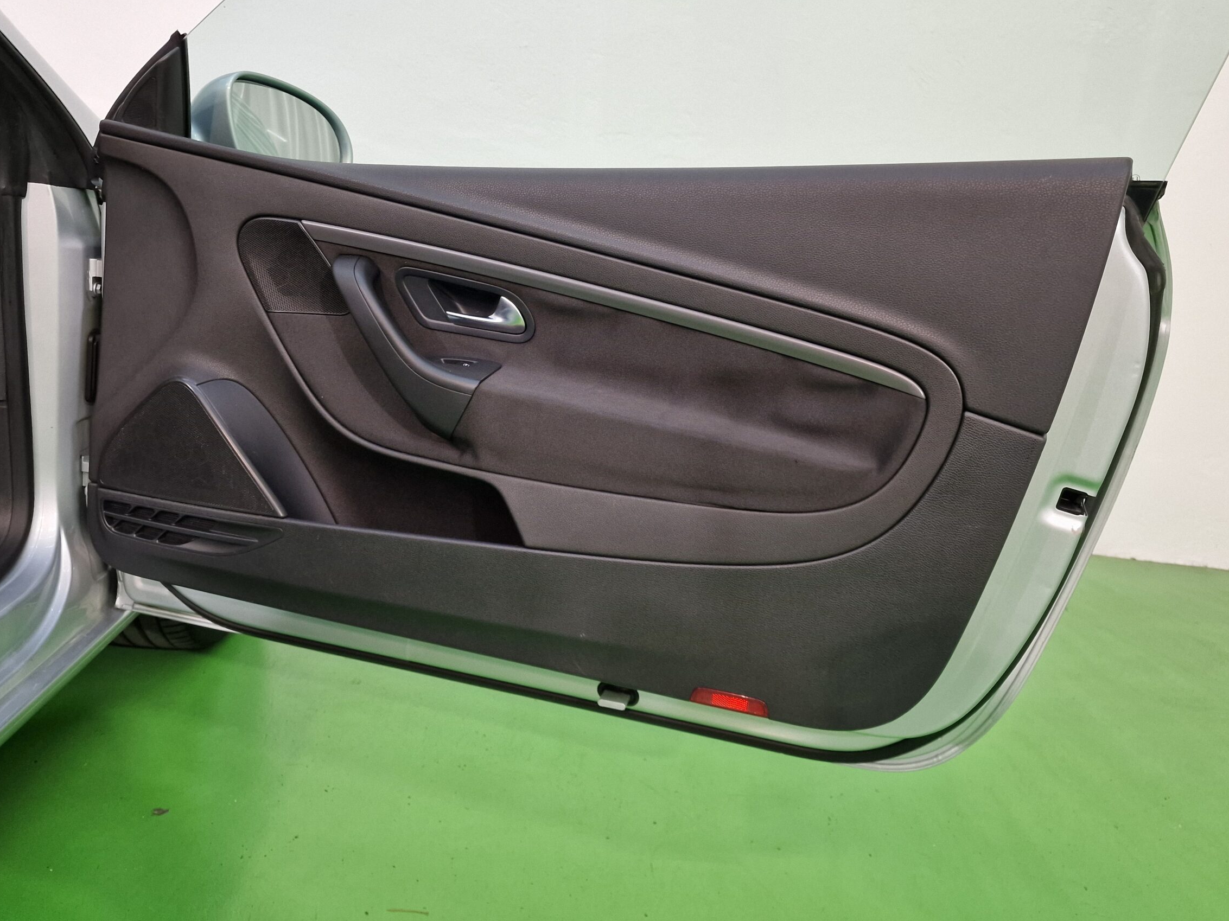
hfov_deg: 67.2
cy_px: 402
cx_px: 559
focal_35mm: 26
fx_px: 923
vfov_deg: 52.9
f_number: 1.8
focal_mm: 6.4
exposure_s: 1/100
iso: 200
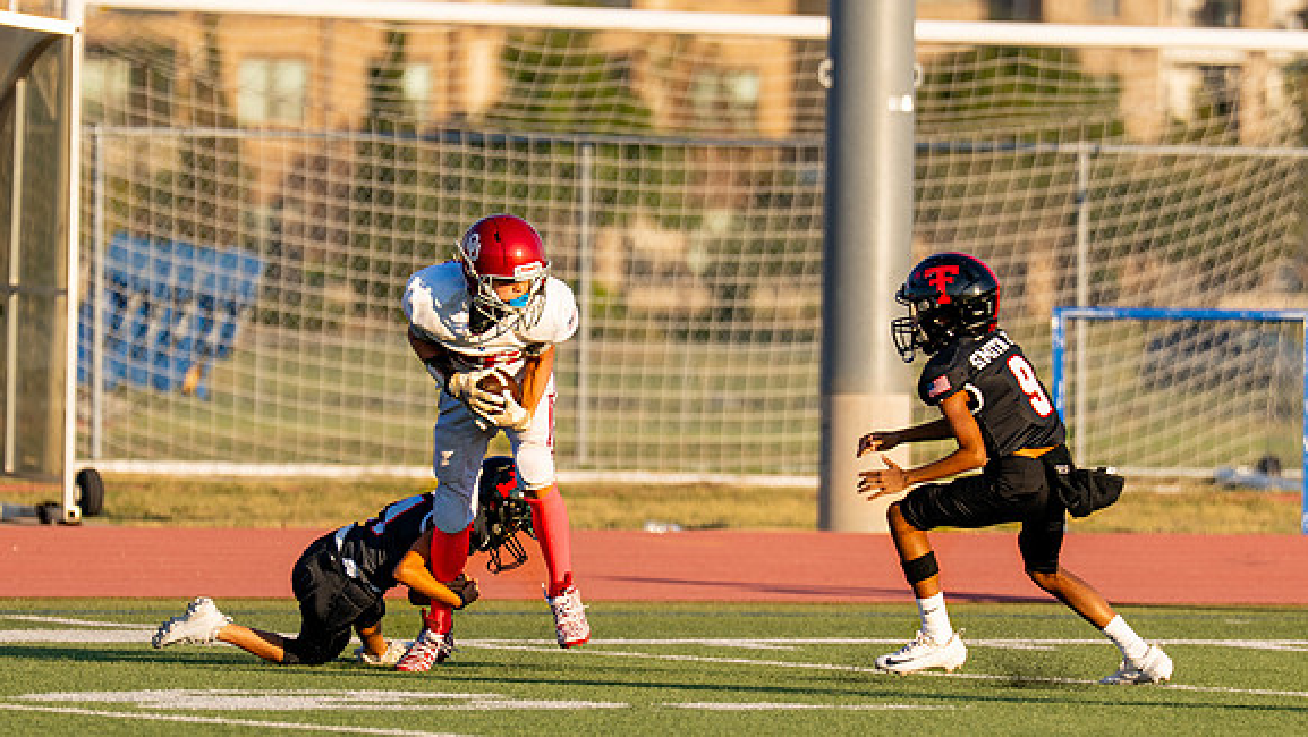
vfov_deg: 2.4
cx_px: 624
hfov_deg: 4.3
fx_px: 17278
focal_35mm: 498
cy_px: 434
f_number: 2.8
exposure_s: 1/1250
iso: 100
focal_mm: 200
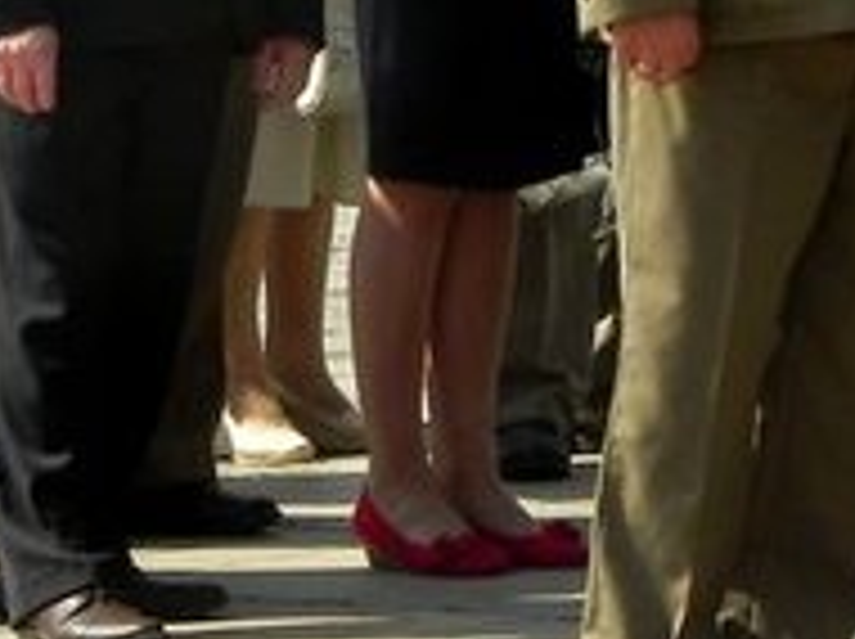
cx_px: 828
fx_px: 10903
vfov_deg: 3.4
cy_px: -63
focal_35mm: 442
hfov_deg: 4.5
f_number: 7.1
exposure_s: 1/334
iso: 160
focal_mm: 23
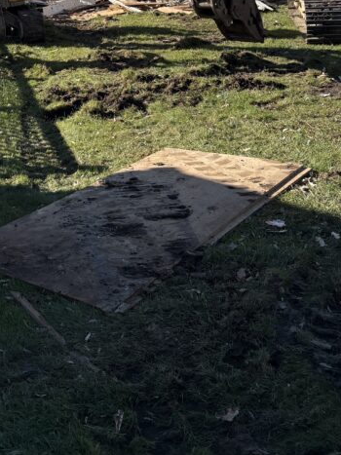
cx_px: 46
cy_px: -34
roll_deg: +0.3
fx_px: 749
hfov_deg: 25.0
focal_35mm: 57
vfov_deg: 30.5
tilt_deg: -0.9
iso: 50
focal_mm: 5.96
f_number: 1.6
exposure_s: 1/2865
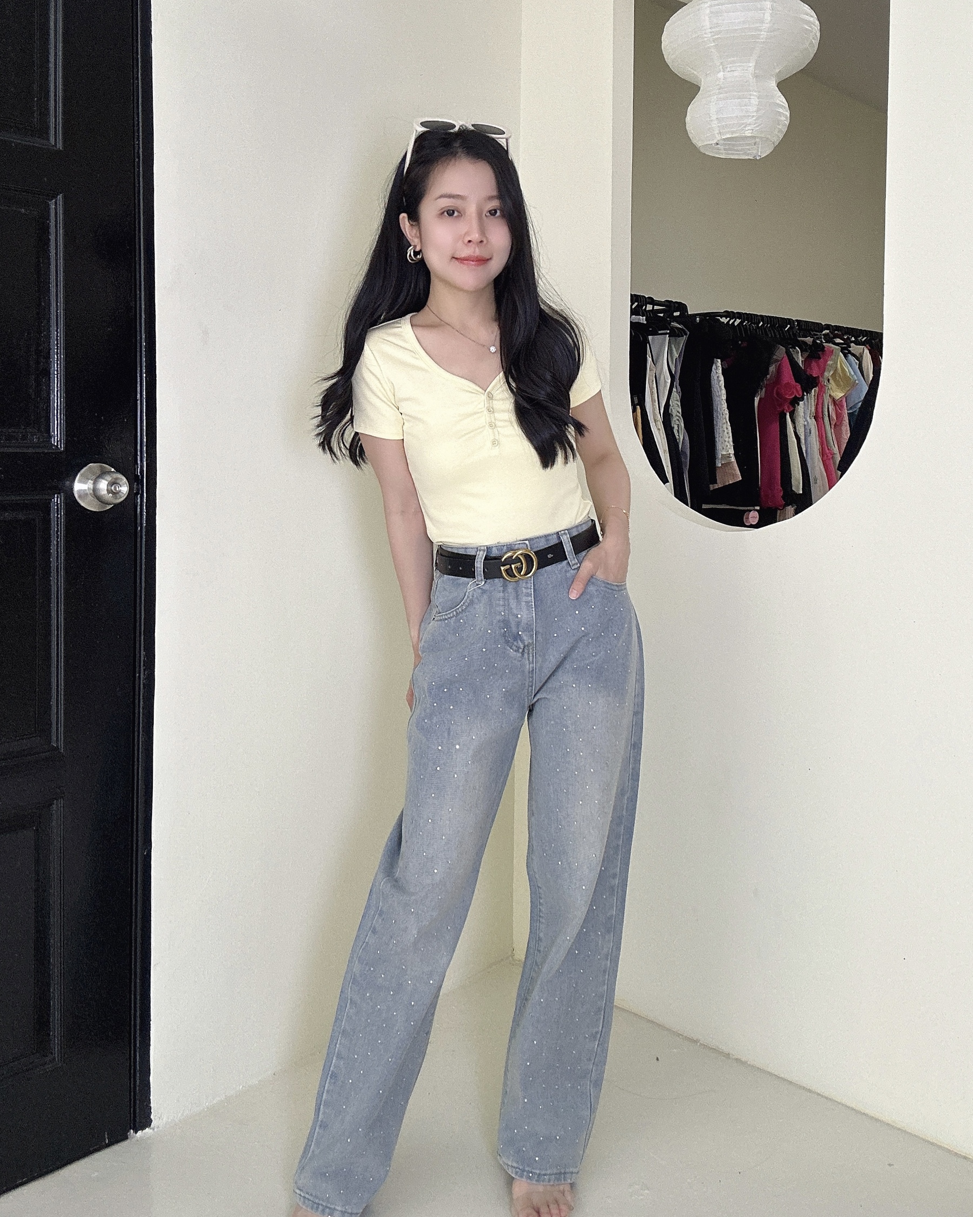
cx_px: 487
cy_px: 647
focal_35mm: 24
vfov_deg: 70.2
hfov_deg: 58.8
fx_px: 864
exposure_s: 1/75
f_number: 1.9
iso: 80
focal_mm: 2.69
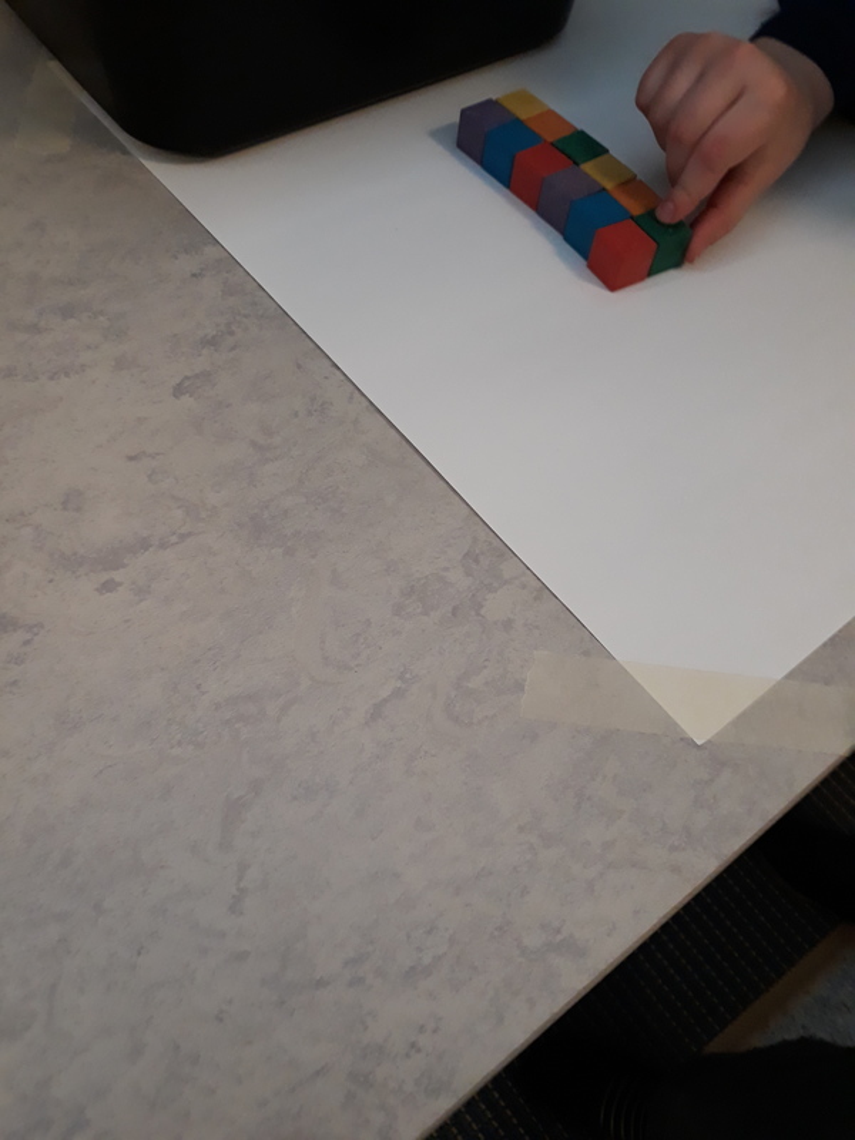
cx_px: 428
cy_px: 570
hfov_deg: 51.4
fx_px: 889
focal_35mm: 27
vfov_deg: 65.3
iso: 200
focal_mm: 3.71
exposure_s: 1/50
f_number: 1.7
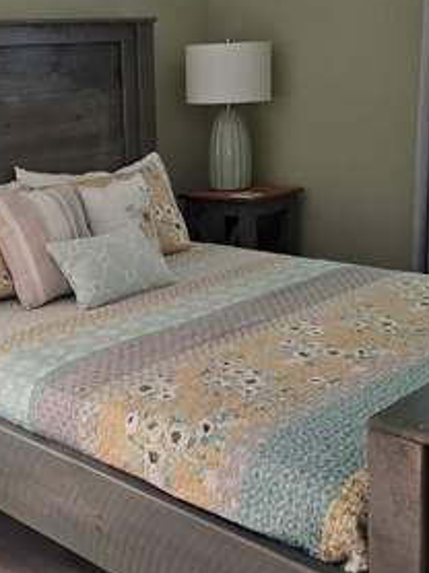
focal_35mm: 53
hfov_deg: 27.1
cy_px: 270
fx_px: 877
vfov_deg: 36.2
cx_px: 109
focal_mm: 6.3
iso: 160
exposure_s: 1/180
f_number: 1.7
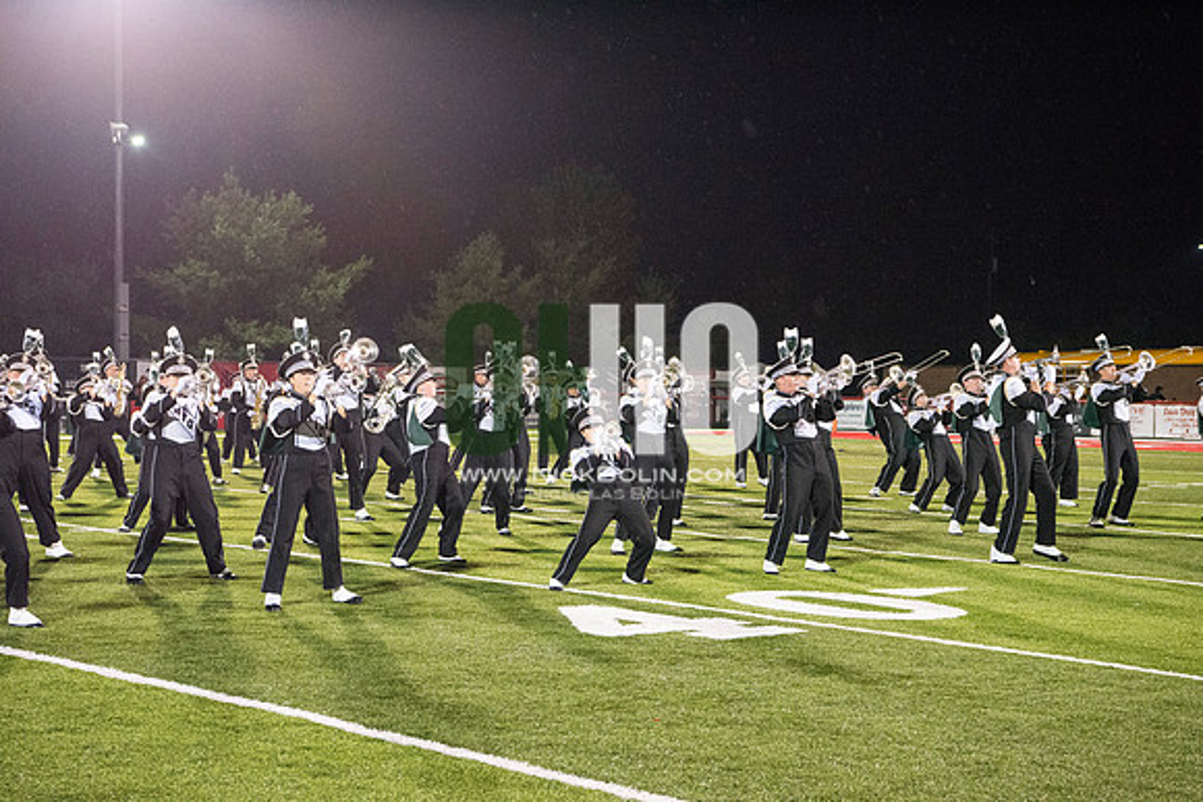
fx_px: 2072
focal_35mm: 62
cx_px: 602
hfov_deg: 32.4
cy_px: 401
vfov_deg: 21.9
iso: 5000
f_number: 5.6
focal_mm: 62
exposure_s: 1/320
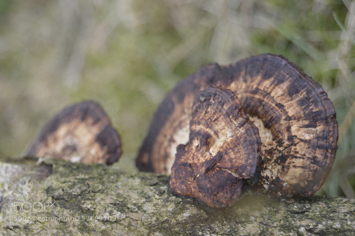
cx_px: 178
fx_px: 813
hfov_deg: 24.6
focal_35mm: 82
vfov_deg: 16.5
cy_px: 118
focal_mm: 55
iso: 800
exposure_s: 1/60
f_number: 5.6
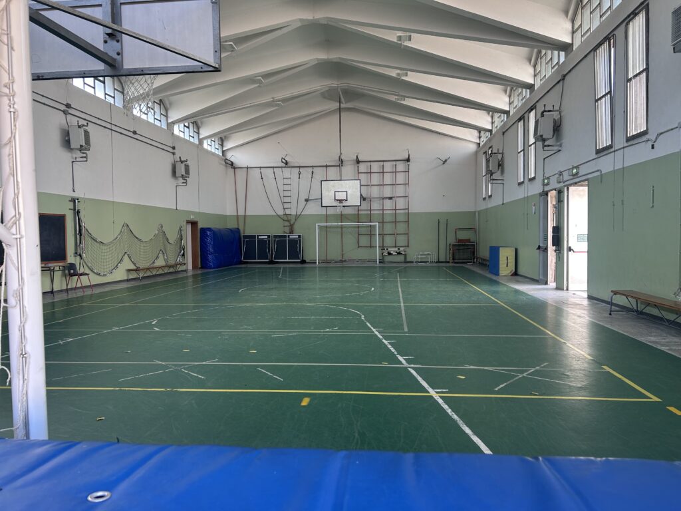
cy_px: 256
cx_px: 340
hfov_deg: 67.3
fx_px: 511
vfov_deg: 53.1
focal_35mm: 26
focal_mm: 5.7
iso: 50
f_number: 1.5
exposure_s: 1/121
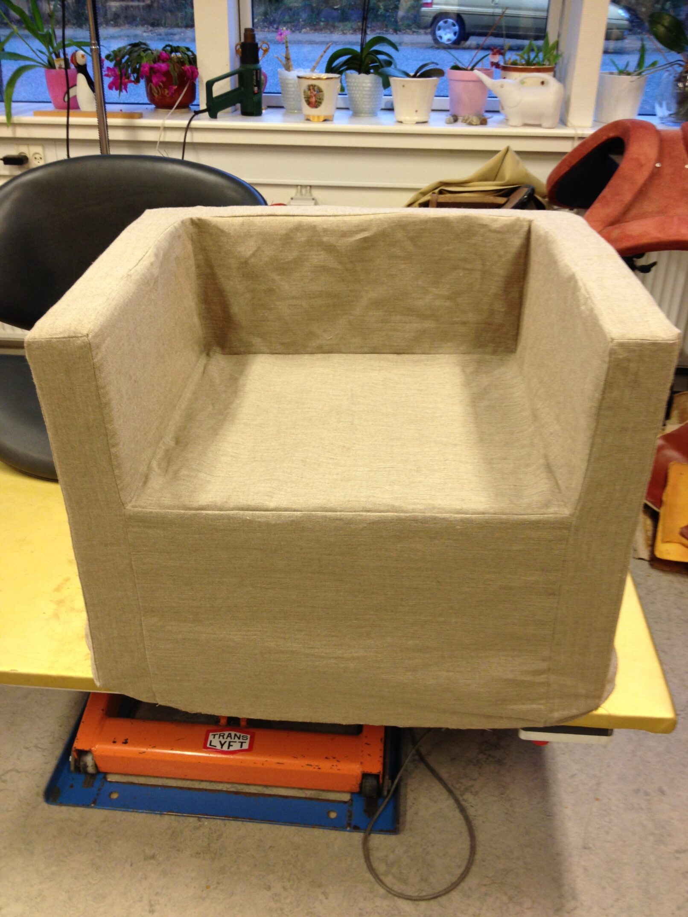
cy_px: 458
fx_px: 927
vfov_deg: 52.6
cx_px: 344
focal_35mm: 35
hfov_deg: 40.7
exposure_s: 1/20
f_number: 2.4
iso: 80
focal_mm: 4.28
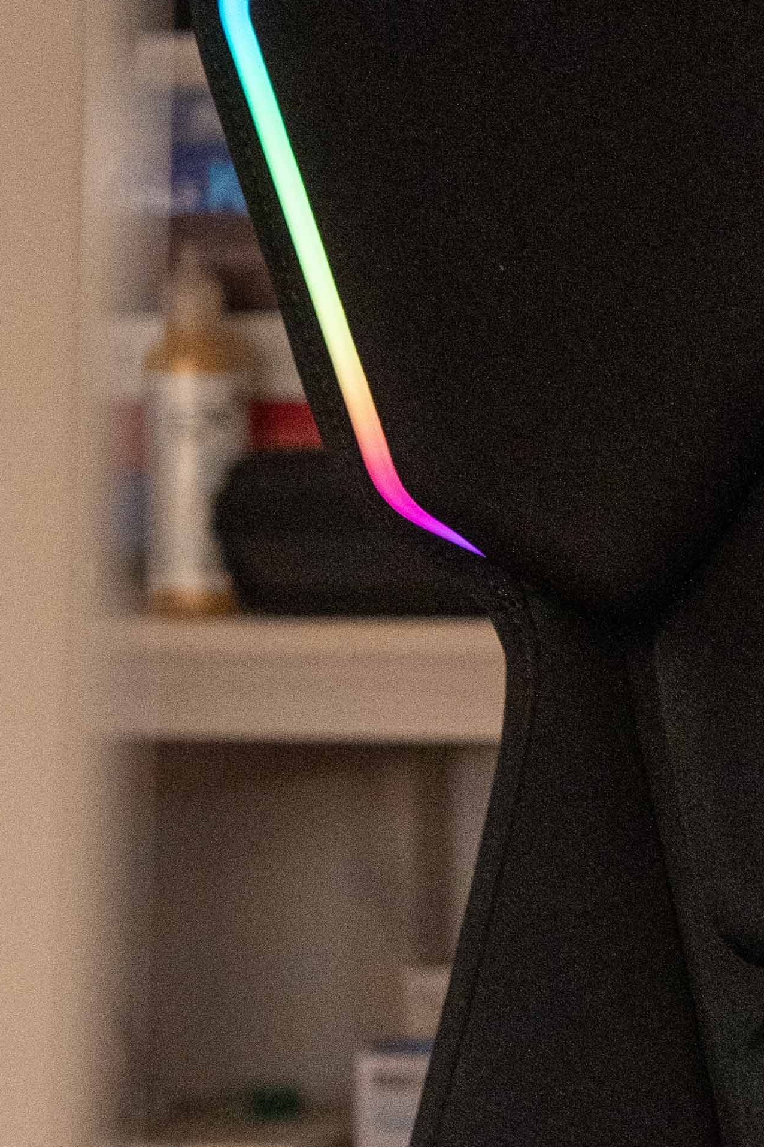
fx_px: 7307
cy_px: 696
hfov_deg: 5.9
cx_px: 1347
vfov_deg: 9.0
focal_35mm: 230
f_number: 2.8
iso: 2000
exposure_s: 1/100
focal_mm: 62.7
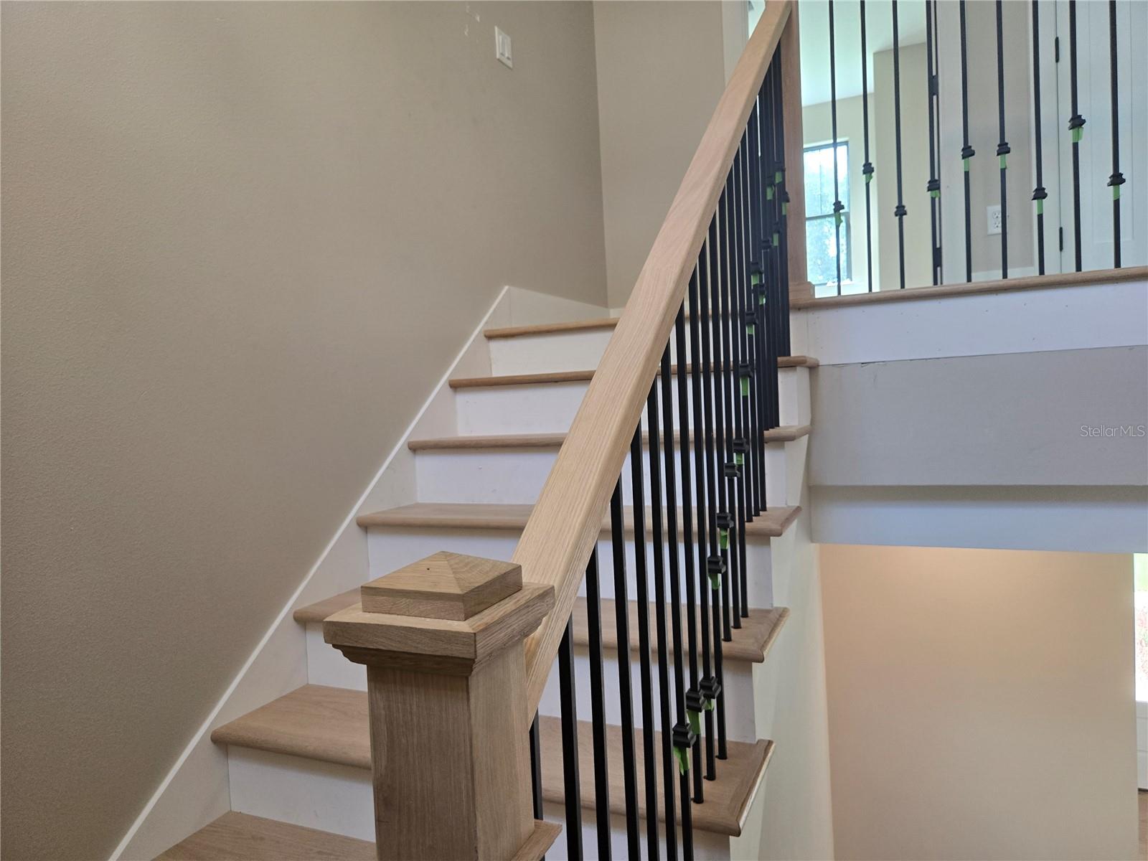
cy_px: 430
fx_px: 763
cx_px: 574
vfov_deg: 58.9
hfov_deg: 73.9
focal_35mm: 23
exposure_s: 1/120
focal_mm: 5.4
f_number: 1.8
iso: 125
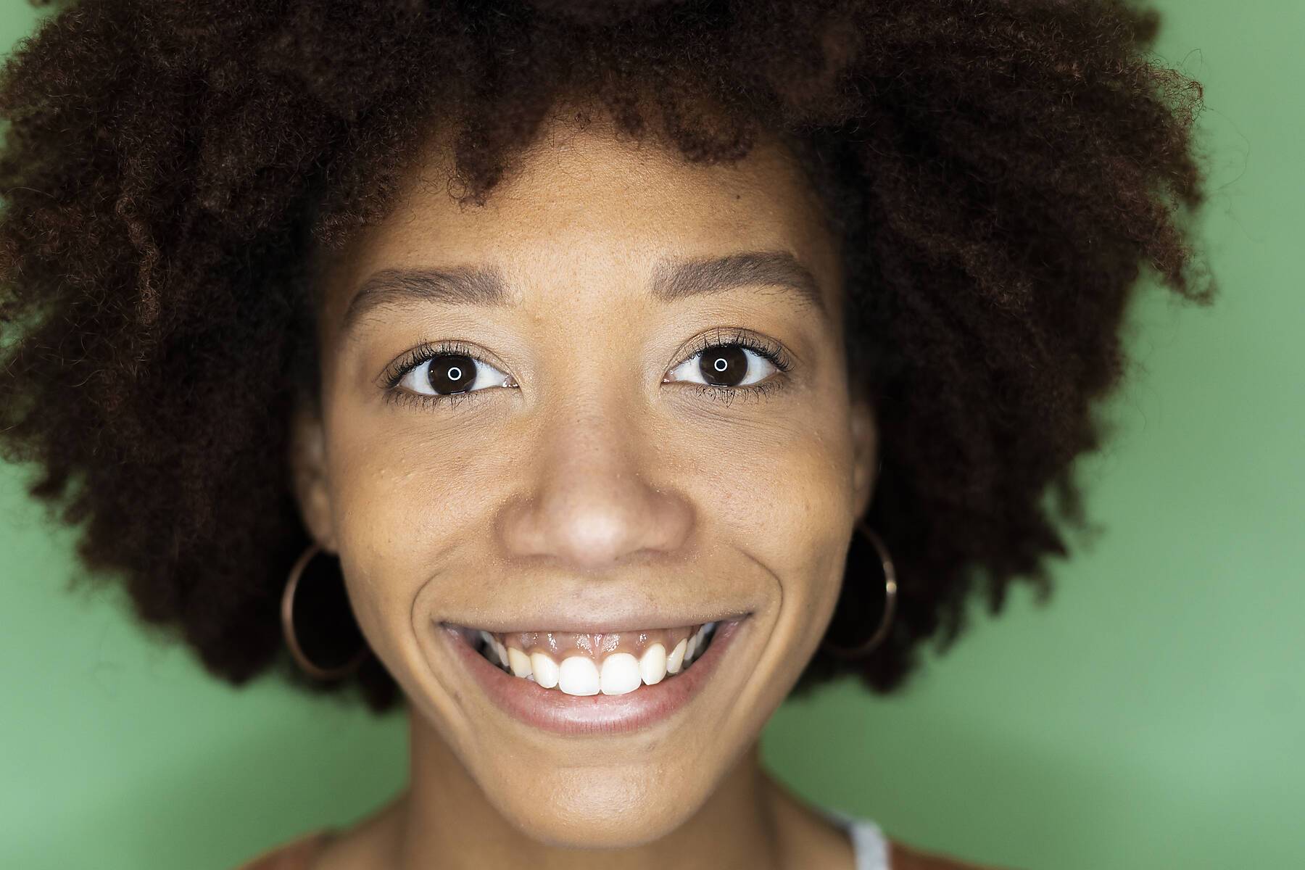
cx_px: 652
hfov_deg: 39.6
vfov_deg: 27.0
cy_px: 435
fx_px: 1812
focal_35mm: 50
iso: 800
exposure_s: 1/200
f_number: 2.8
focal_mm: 50
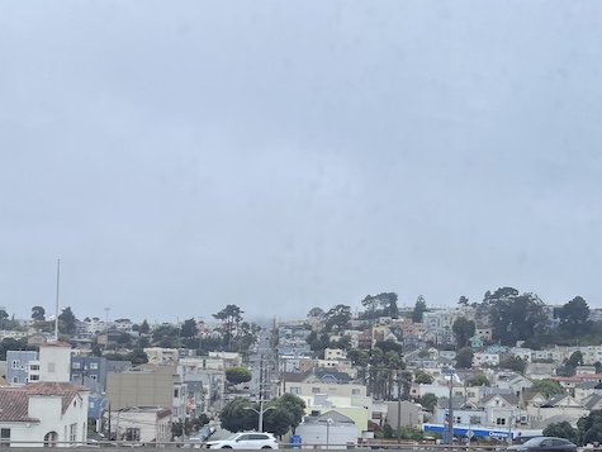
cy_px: 334
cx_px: 286
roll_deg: +0.0
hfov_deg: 34.3
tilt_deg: +4.4
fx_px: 975
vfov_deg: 25.8
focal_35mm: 56
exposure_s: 1/951
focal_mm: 5.1
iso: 50
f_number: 1.6
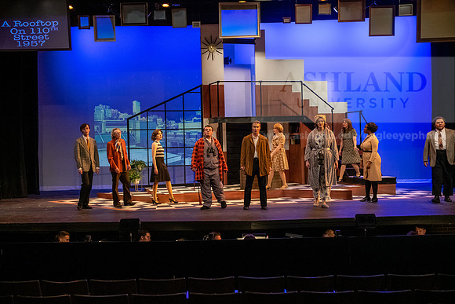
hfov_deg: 36.2
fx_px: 695
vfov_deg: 24.6
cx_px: 228
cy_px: 152
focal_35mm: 55
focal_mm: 55
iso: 4000
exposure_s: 1/200
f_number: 3.5
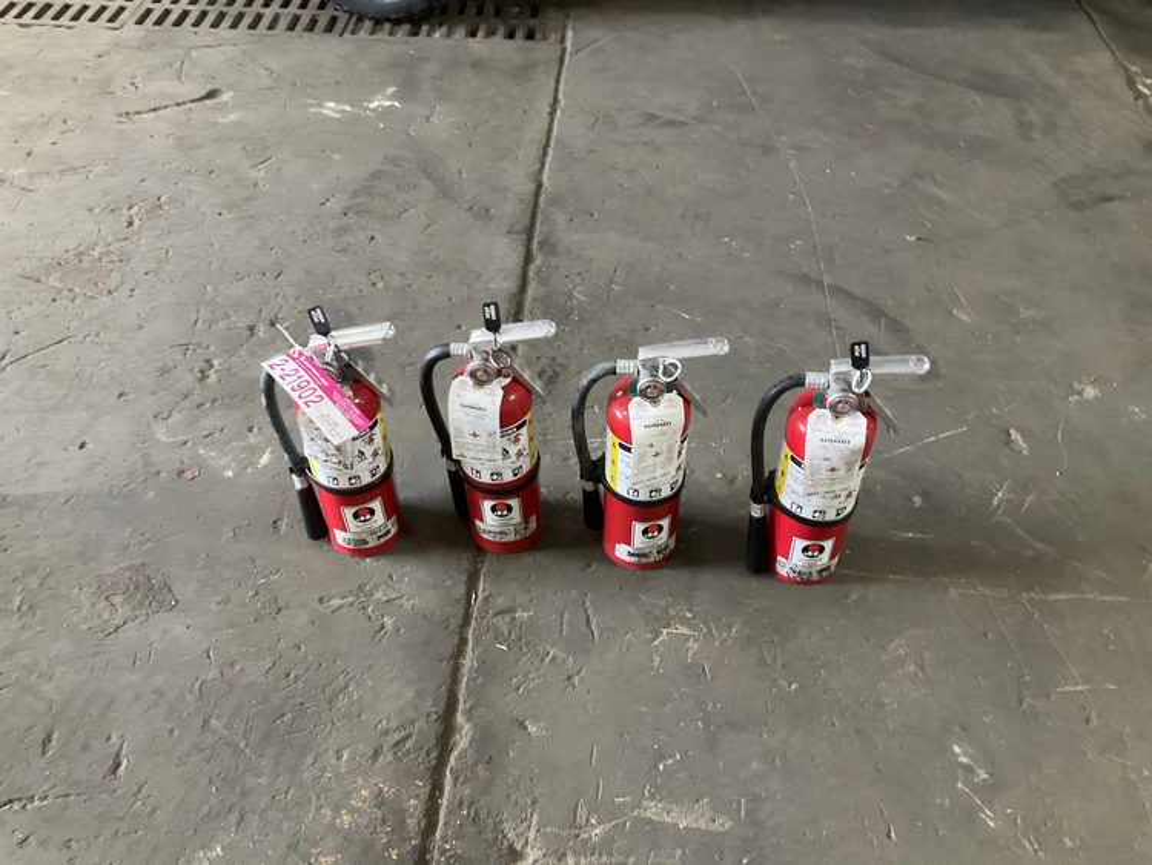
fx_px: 965
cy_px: 432
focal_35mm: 29
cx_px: 576
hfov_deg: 61.6
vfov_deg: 48.3
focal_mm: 3
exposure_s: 1/60
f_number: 1.8
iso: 250
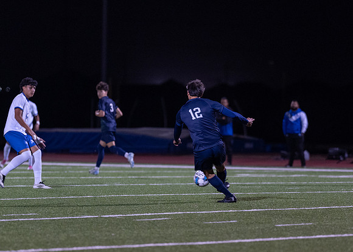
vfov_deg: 4.6
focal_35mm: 310
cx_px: 200
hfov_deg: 6.5
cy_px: 169
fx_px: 3104
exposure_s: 1/1250
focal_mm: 135
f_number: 1.8
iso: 1600
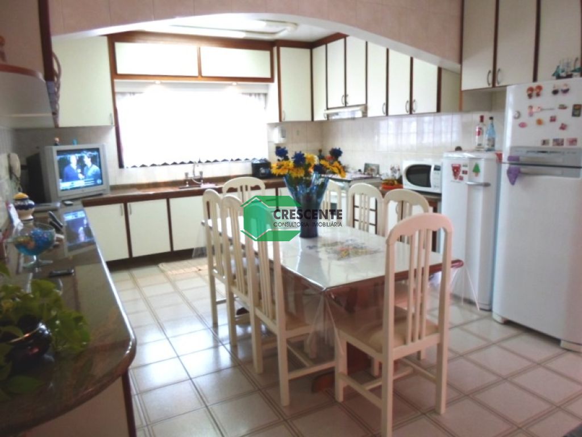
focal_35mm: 25
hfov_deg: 69.4
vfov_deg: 54.9
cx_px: 291
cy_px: 218
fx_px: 420
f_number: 2.5
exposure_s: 1/30
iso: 100
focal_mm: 4.5
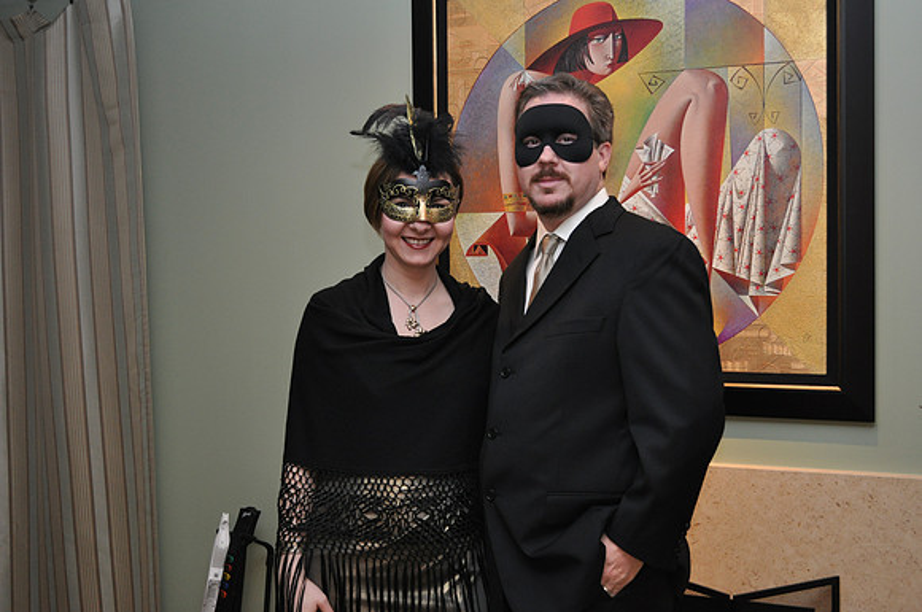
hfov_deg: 46.5
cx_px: 461
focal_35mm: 42
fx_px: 1074
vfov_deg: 31.8
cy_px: 306
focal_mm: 28
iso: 800
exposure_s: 1/60
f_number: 4.5
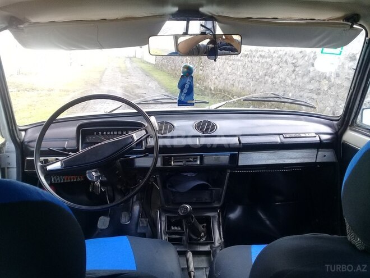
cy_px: 139
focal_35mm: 31
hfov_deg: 58.4
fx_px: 331
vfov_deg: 45.4
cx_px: 185
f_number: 2.2
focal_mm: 3.3
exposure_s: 1/50
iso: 64
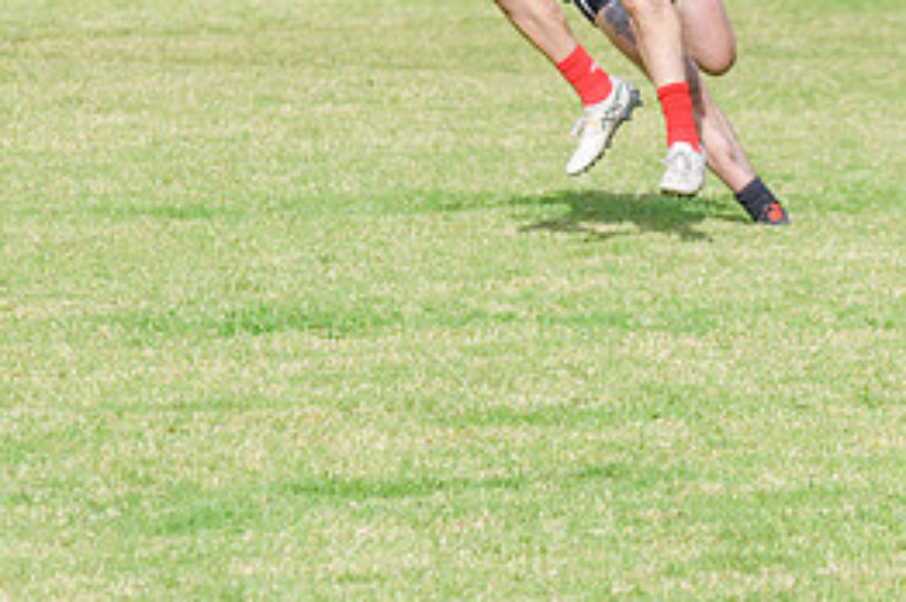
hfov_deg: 2.9
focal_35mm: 714
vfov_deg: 1.9
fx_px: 17947
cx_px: 320
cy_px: 192
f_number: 8
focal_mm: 180
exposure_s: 1/2000
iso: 800
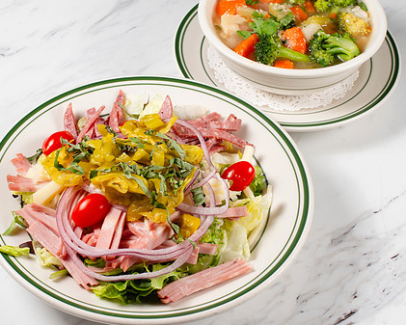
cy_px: 157
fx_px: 949
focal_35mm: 79
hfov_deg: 24.1
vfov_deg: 19.4
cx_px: 183
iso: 200
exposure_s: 1/250
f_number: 14
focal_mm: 50
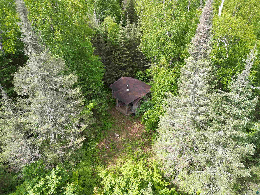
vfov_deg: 56.8
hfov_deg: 71.6
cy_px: 98
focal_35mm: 24
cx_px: 130
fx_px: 180
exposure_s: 1/60
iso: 100
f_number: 1.7
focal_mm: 6.72
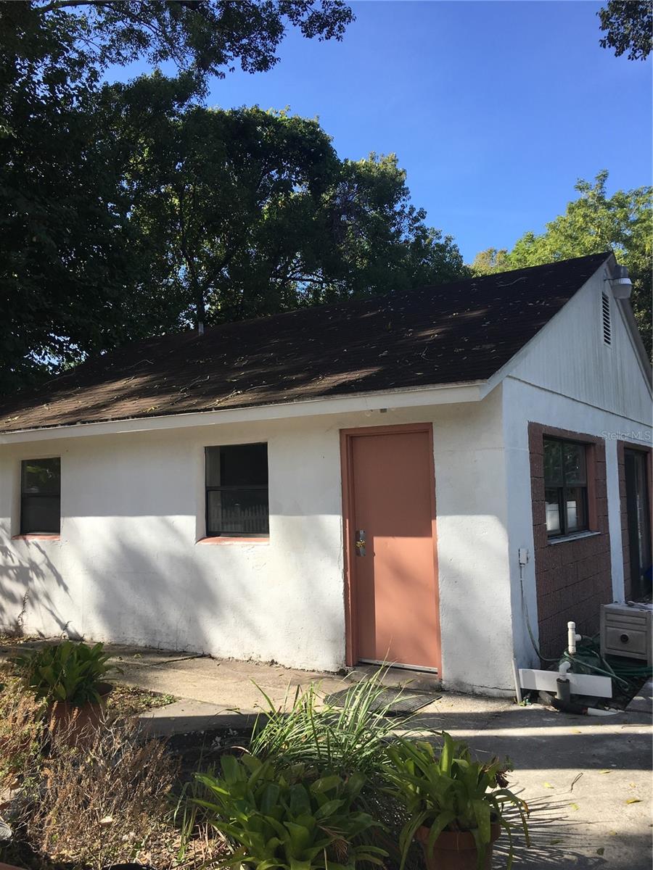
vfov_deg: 61.7
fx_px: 729
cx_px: 326
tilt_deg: +4.0
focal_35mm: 29
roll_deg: +0.1
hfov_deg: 48.2
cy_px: 435
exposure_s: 1/761
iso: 25
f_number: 2.2
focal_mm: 4.15
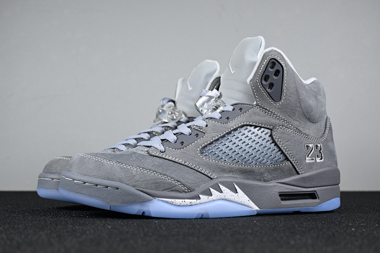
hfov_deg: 37.9
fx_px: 554
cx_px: 190
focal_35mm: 52
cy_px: 126
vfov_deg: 25.7
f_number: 5.3
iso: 450
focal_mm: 35
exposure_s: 1/125
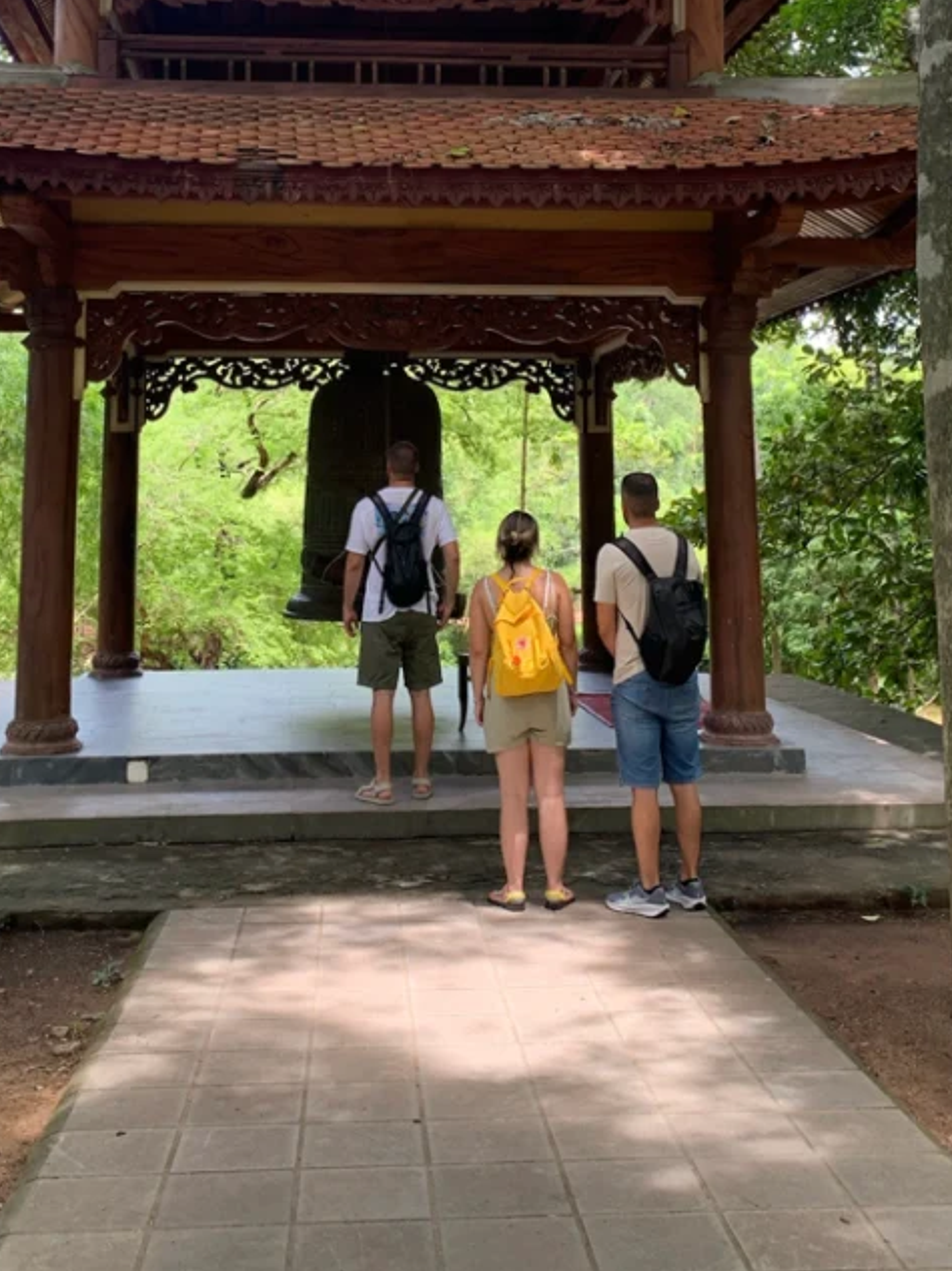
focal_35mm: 42
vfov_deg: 43.5
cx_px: 403
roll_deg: -1.3
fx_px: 1541
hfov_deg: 34.3
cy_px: 329
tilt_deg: +7.5
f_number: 1.8
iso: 32
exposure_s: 1/122
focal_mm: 4.25
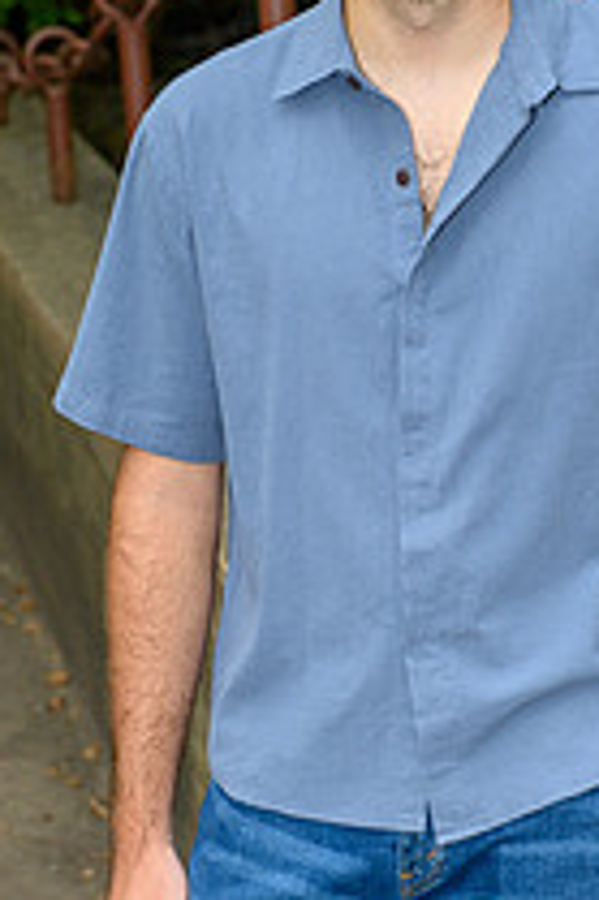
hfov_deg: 9.1
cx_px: 427
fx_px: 3775
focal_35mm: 151
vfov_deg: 13.6
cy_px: 392
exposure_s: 1/60
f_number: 5
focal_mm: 70
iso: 200
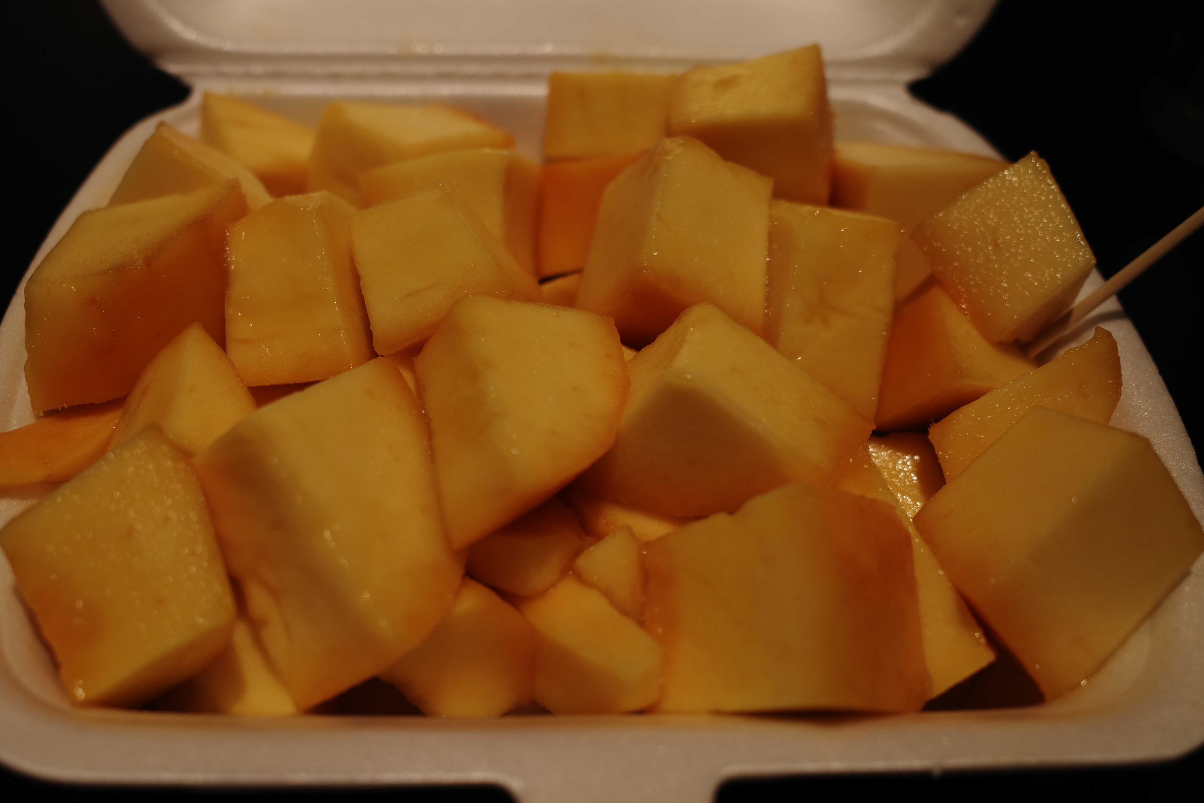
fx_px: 1170
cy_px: 469
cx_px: 498
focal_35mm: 35
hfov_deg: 54.1
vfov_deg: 37.7
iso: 100
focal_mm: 18.3
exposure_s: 1/80
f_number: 2.8
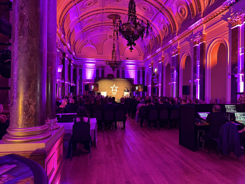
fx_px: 170
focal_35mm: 24
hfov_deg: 71.6
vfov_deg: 56.8
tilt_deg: +1.3
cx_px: 122
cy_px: 92
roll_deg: -1.0
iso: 1000
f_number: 1.78
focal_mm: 6.76
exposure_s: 1/33
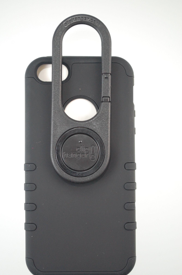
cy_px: 143
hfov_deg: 14.7
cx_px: 84
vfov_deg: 22.0
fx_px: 705
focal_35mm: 93
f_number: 5.6
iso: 800
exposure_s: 1/30
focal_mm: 55
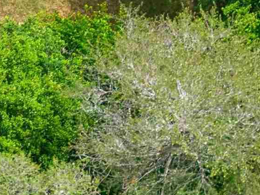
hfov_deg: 5.1
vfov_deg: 3.9
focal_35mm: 382
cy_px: -186
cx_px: -272
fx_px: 2869
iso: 100
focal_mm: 19.4
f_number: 2.8
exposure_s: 1/80
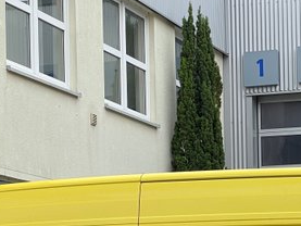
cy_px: 309
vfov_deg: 9.7
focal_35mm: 150
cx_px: 314
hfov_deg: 13.0
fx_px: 1305
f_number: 2
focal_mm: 6
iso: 25
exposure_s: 1/307
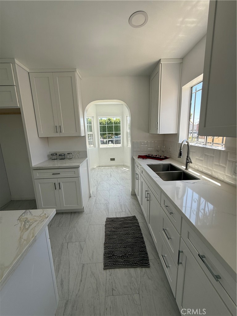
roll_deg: +0.5
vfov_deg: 102.1
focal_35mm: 14
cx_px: 118
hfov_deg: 85.7
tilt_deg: -10.5
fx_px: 128
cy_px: 158
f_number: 2.2
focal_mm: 2.22
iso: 50
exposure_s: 1/289
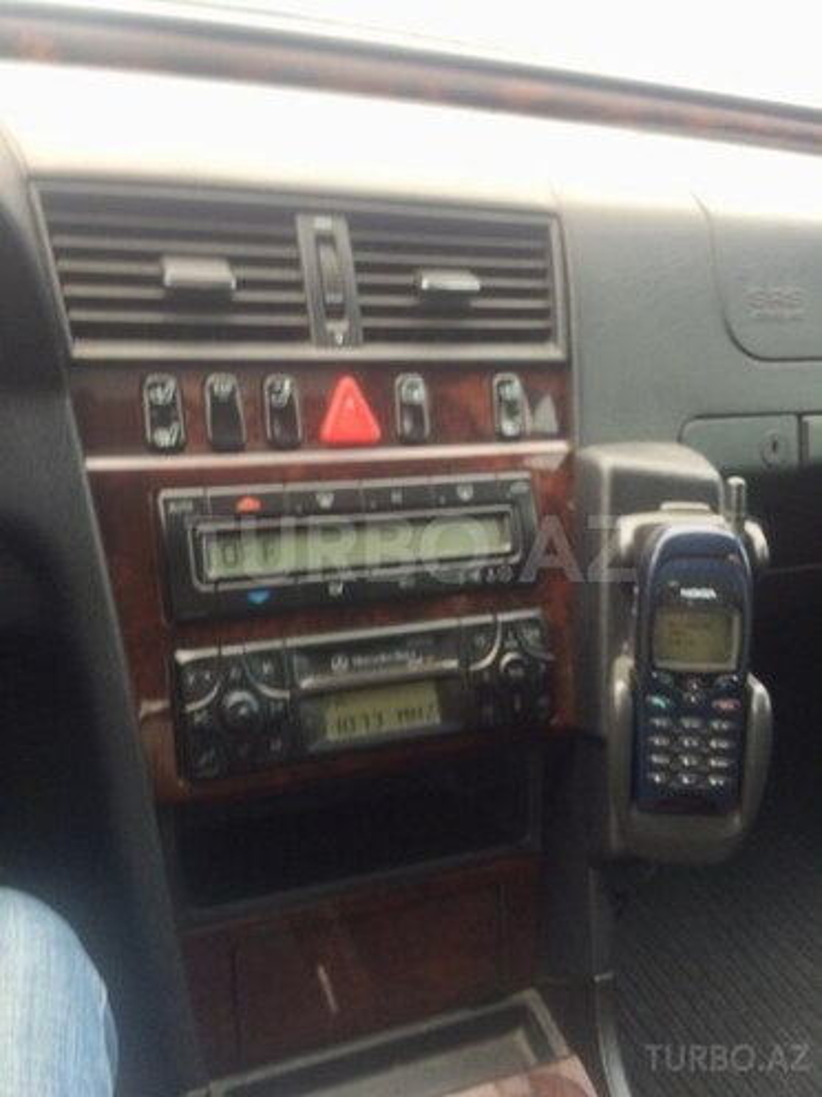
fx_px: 918
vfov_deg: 61.7
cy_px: 548
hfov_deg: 48.2
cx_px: 411
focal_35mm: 29
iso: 32
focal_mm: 4.15
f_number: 2.2
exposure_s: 1/111
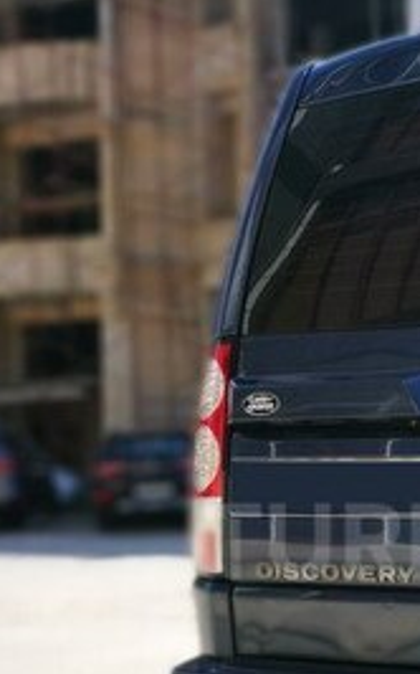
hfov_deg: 17.7
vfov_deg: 28.4
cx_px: 463
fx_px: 1302
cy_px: 541
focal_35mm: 71
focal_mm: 4.5
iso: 50
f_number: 4
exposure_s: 1/506
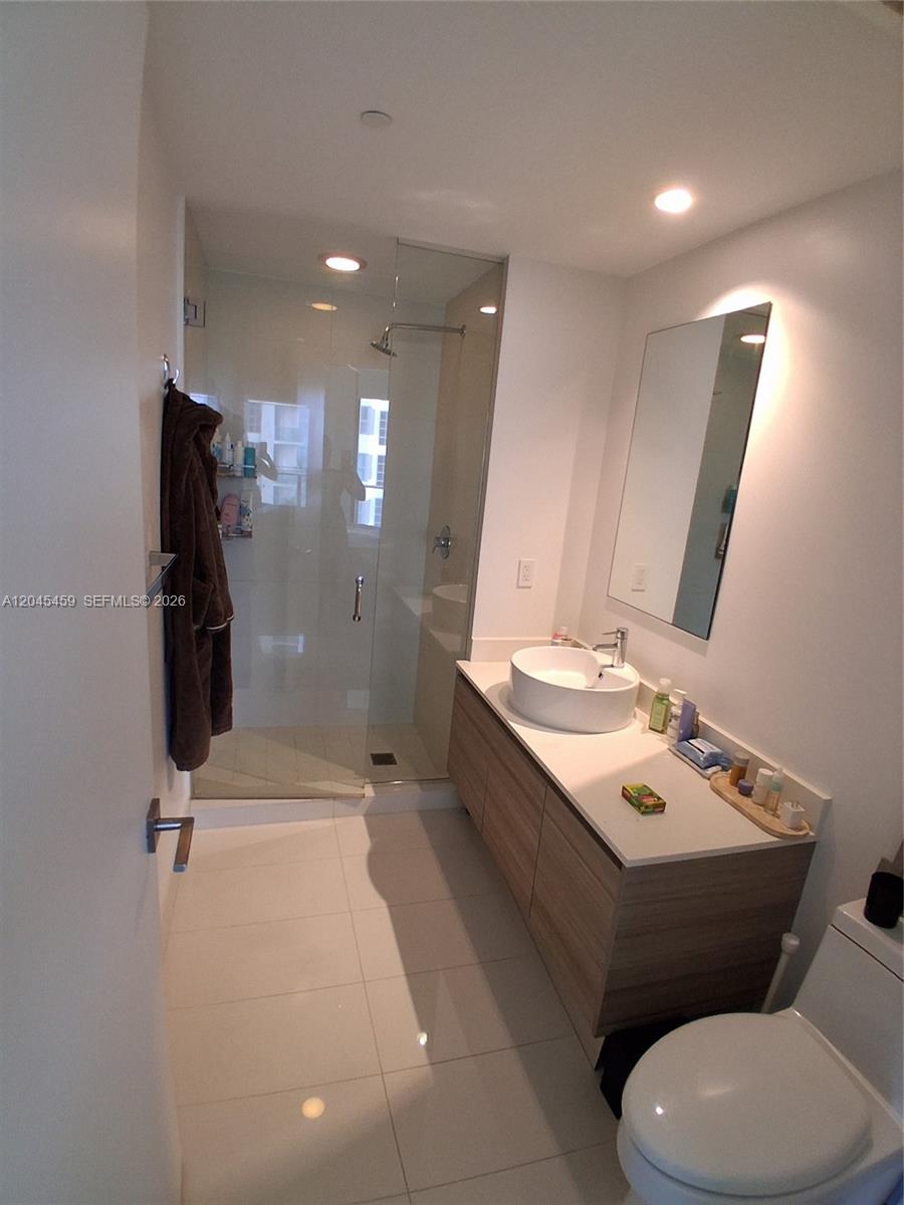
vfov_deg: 91.0
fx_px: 592
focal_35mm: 17
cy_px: 602
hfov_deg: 74.7
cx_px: 452
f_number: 2.2
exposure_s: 1/40
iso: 250
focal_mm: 1.4
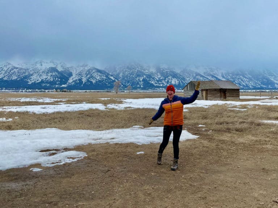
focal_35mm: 26
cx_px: 139
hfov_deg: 67.3
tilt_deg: -1.6
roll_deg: -0.1
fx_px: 209
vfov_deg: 53.1
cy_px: 104
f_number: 1.6
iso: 32
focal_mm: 4.2
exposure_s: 1/2304
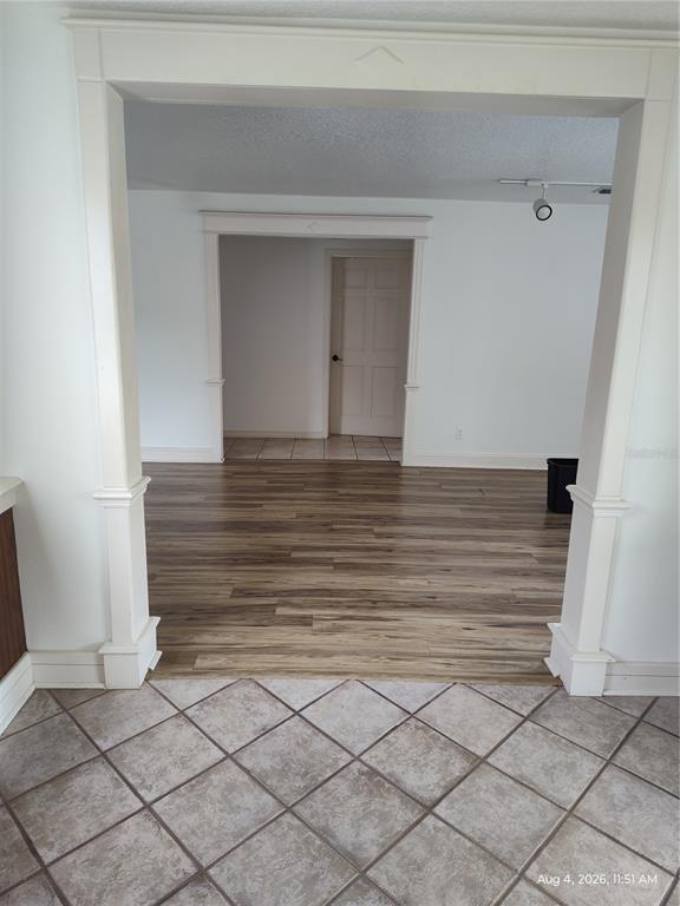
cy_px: 453
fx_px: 602
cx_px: 340
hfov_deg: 58.9
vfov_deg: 73.9
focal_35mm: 23
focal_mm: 5.56
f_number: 1.8
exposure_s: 1/120
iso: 650
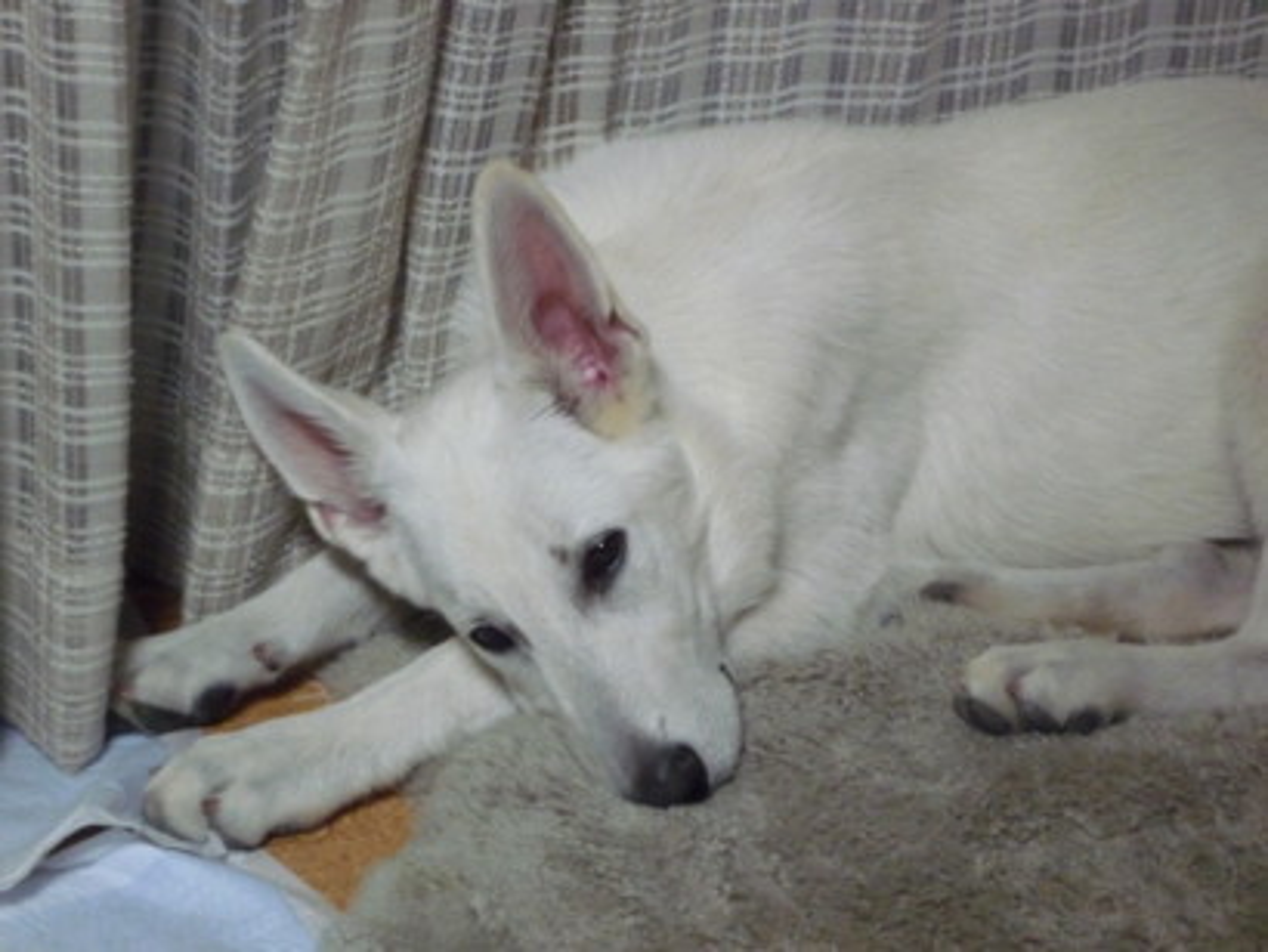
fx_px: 4581
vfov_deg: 11.9
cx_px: 634
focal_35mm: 125
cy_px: 476
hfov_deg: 15.8
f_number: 5.9
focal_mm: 22
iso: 800
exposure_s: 1/20
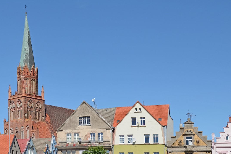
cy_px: 123
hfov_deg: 30.9
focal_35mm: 63
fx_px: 404
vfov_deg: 21.3
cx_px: 37
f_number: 7.1
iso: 100
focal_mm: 35
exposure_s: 1/400
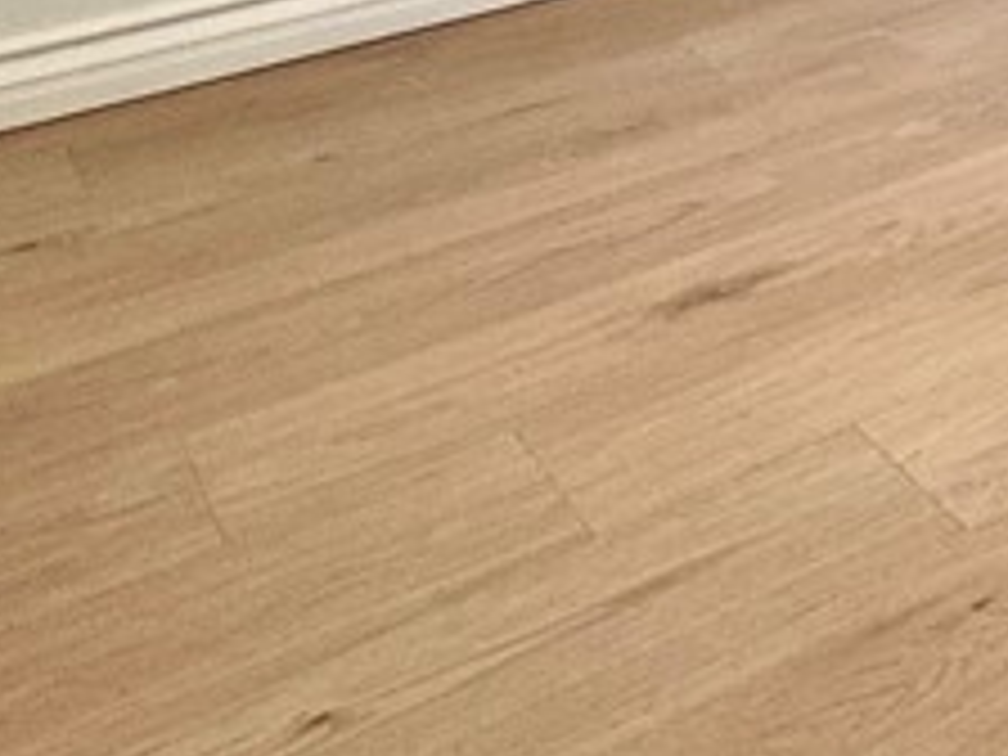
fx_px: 1864
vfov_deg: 18.5
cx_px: 1548
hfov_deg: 23.6
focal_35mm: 64
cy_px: -558
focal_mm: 2.22
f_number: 2.2
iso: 125
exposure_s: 1/120
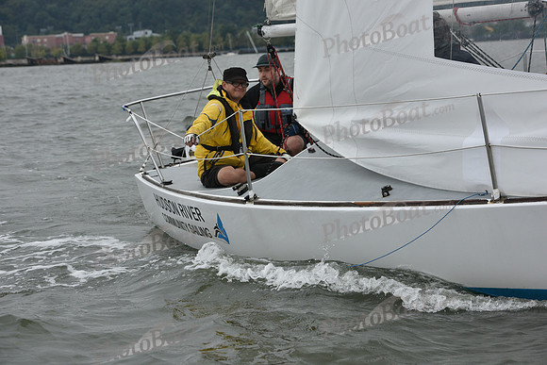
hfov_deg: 20.0
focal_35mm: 102
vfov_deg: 13.4
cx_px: 274
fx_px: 1550
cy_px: 182
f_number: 7.1
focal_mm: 102
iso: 400
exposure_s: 1/800
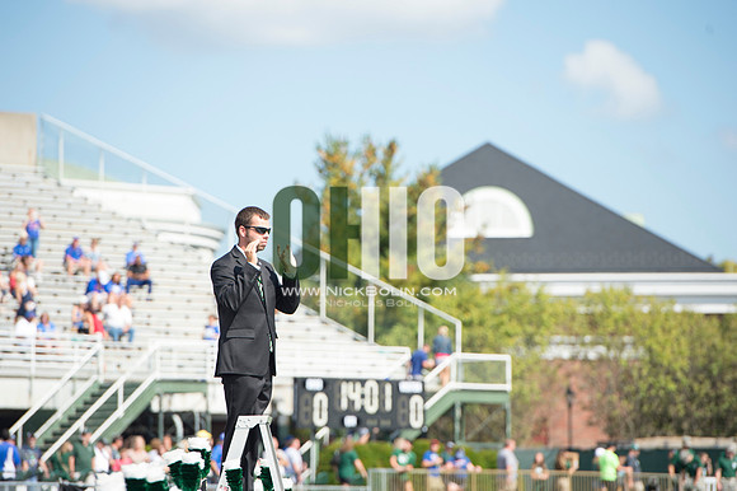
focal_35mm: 200
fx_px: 4092
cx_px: 368
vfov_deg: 6.9
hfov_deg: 10.3
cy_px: 246
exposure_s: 1/1000
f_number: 4.5
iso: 200
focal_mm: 200
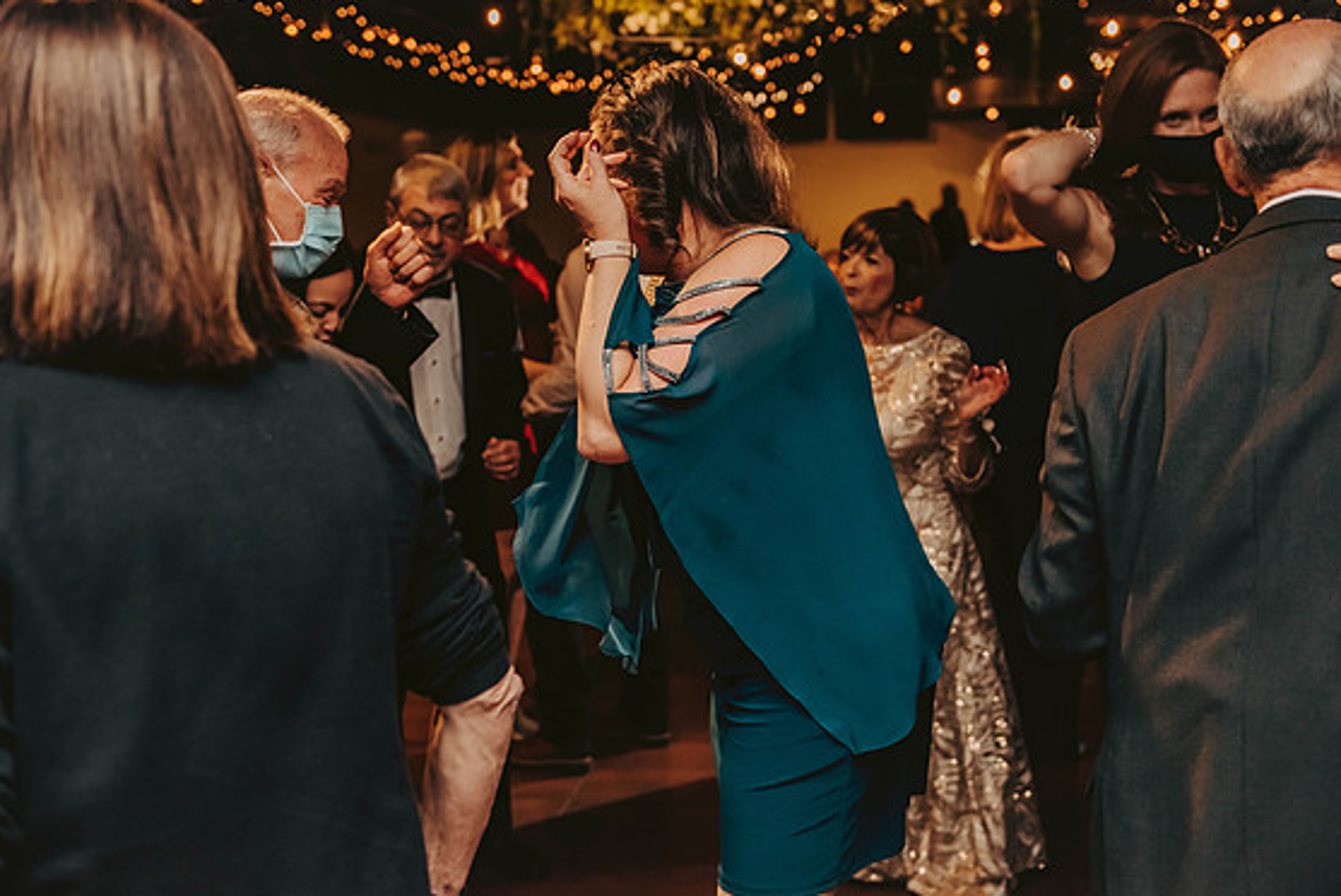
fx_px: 1863
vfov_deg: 27.0
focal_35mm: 50
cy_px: 435
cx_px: 681
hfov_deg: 39.6
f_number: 3.2
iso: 2000
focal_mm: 48
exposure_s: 1/200
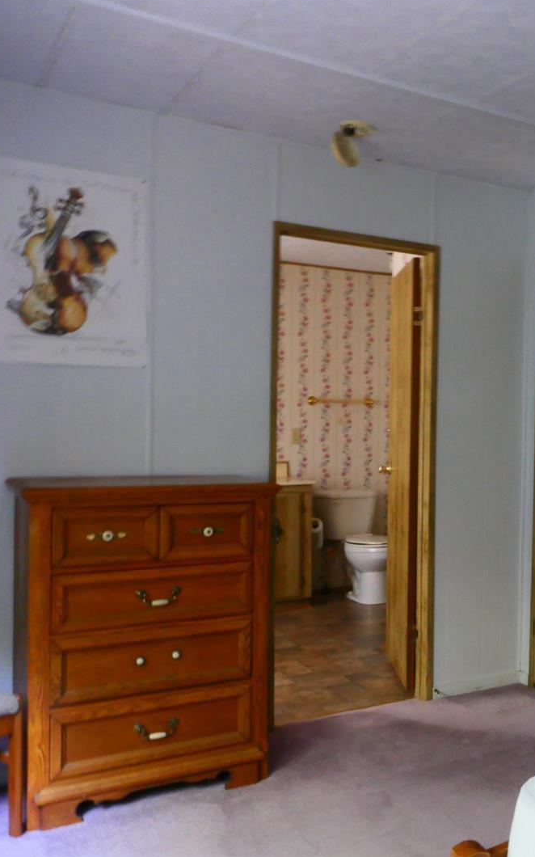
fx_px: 840
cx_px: 533
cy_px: 443
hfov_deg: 32.5
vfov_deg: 54.0
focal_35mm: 36
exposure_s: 1.3
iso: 1600
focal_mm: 10.9
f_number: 16
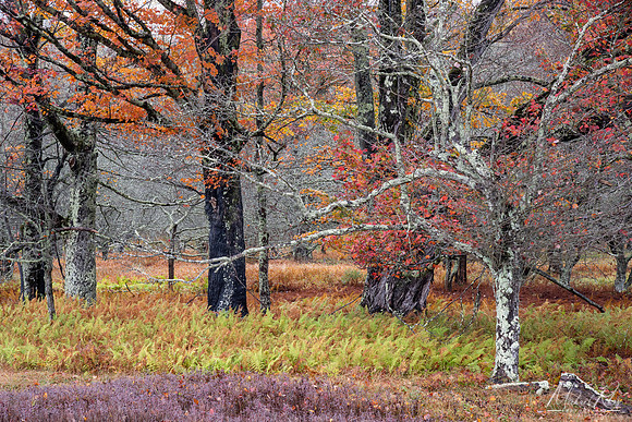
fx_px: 1370
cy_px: 211
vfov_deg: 17.5
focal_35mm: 78
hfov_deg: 26.0
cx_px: 316
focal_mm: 78
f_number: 11
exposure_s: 1/25
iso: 400
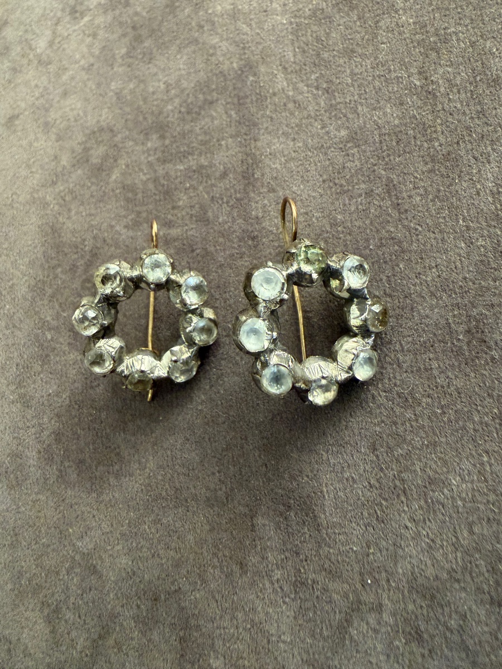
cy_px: 334
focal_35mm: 26
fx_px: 503
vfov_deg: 67.3
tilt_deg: -54.4
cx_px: 251
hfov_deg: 53.1
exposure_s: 1/50
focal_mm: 2.22
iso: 640
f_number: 2.2
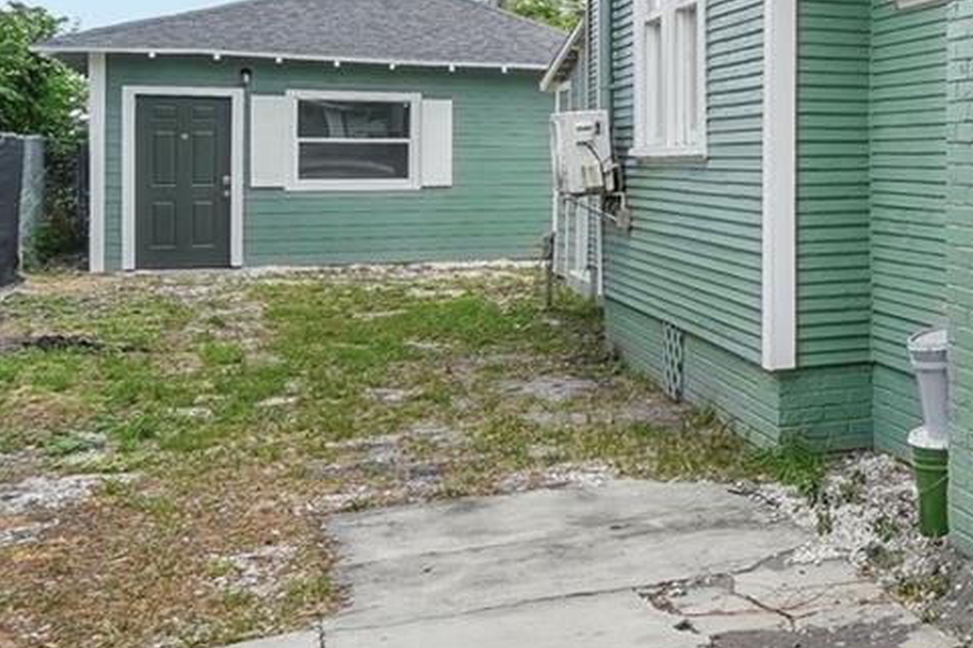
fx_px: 1351
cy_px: 166
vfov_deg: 26.7
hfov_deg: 28.0
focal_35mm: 50
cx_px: 1425
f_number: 8
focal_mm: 10
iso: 100
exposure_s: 1/60
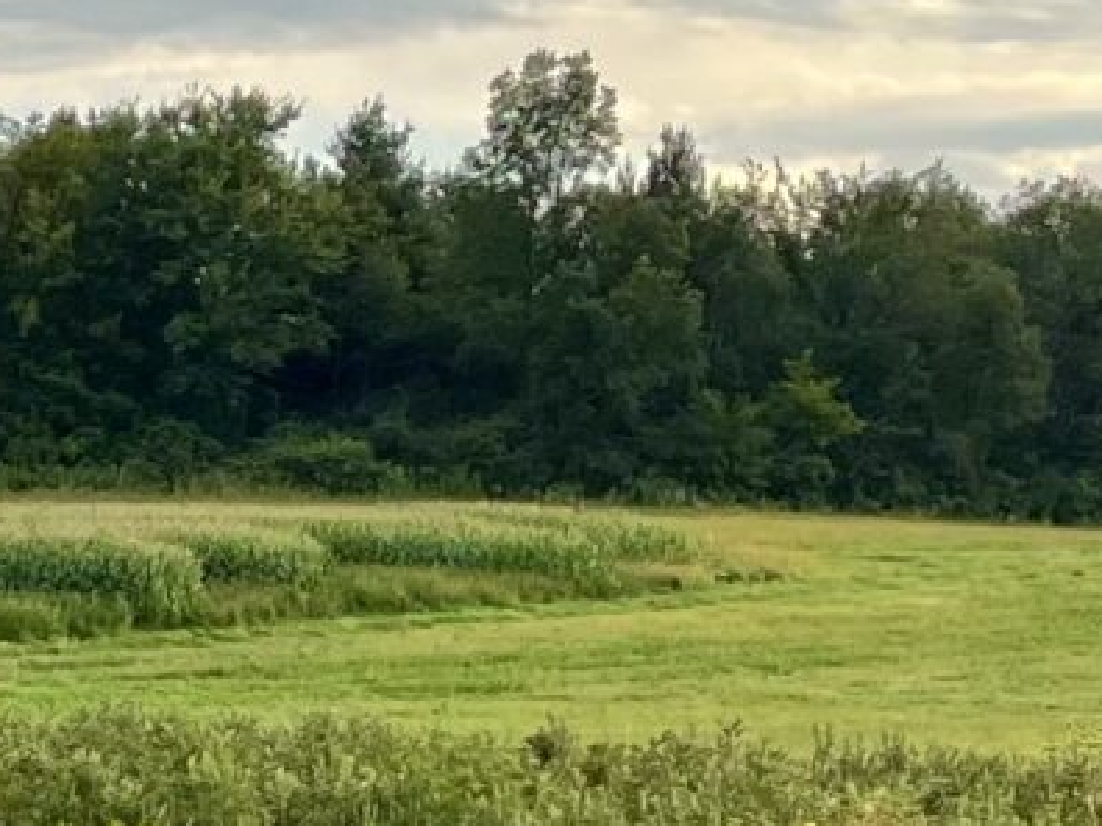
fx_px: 5348
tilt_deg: -4.0
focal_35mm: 168
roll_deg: -0.9
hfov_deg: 10.6
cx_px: -1238
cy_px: 1012
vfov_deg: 8.7
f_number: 1.6
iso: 50
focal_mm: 5.1
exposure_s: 1/1018
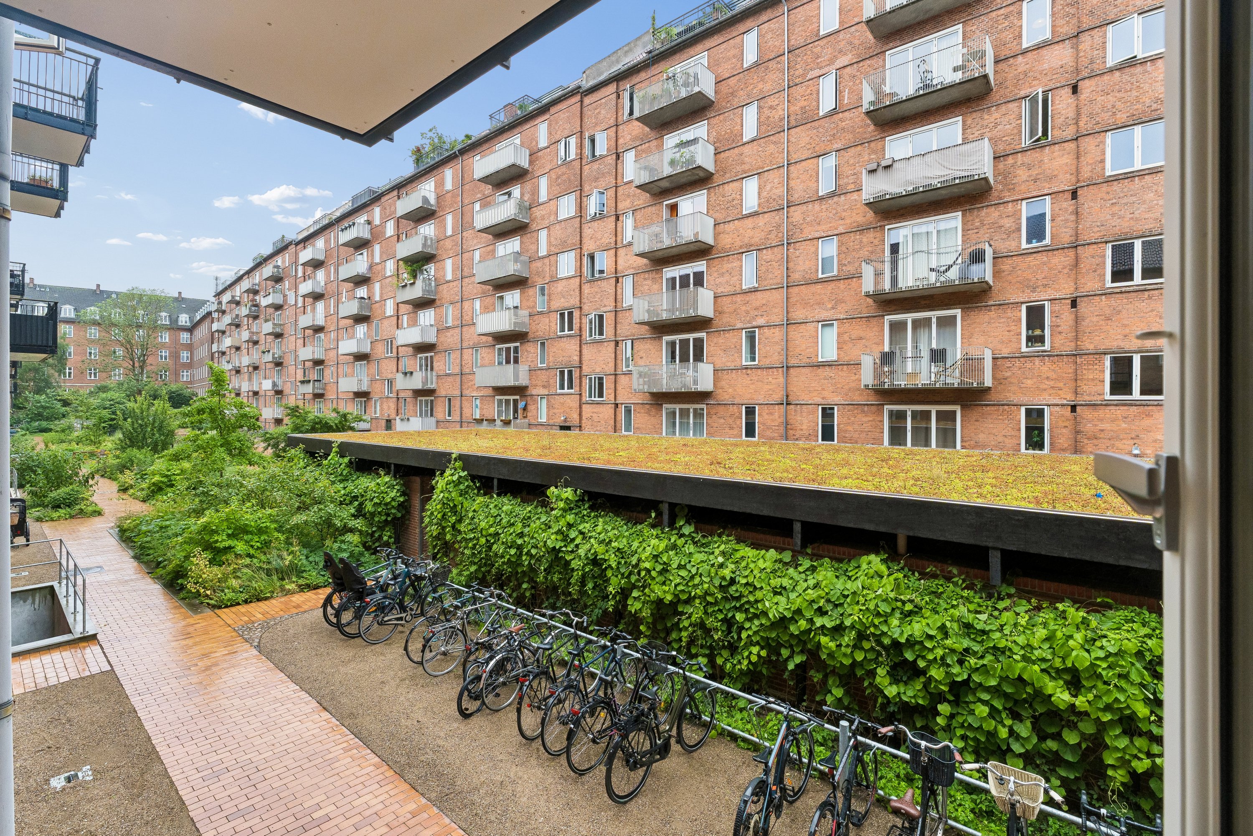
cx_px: 626
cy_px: 418
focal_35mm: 16
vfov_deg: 74.1
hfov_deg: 97.1
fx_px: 553
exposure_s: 1/100
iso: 400
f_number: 7.1
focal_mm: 10.6
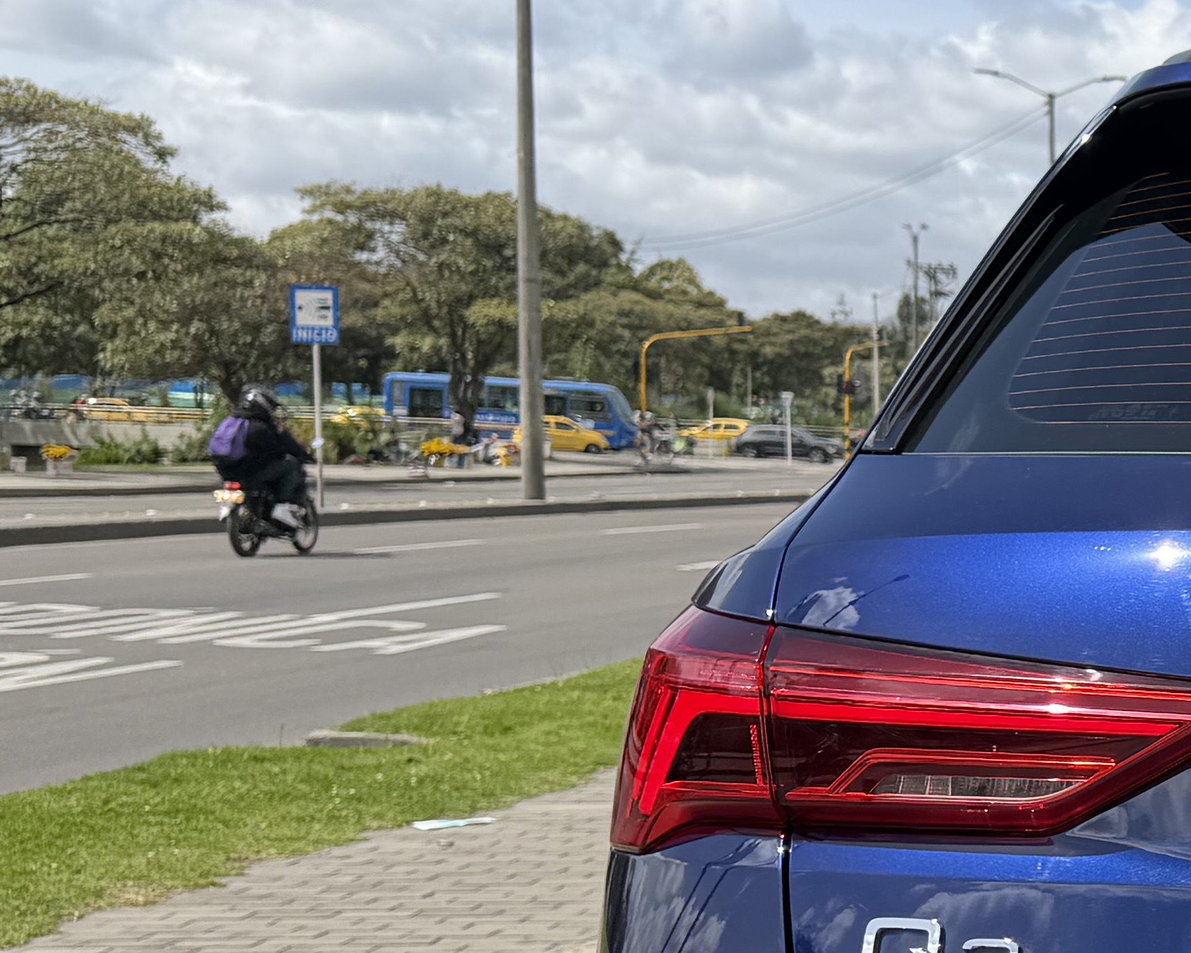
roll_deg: -2.5
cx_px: 1741
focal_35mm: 77
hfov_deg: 21.2
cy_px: 701
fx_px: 2714
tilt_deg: -5.3
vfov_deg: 19.8
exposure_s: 1/3584
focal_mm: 6.76
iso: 80
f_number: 1.78
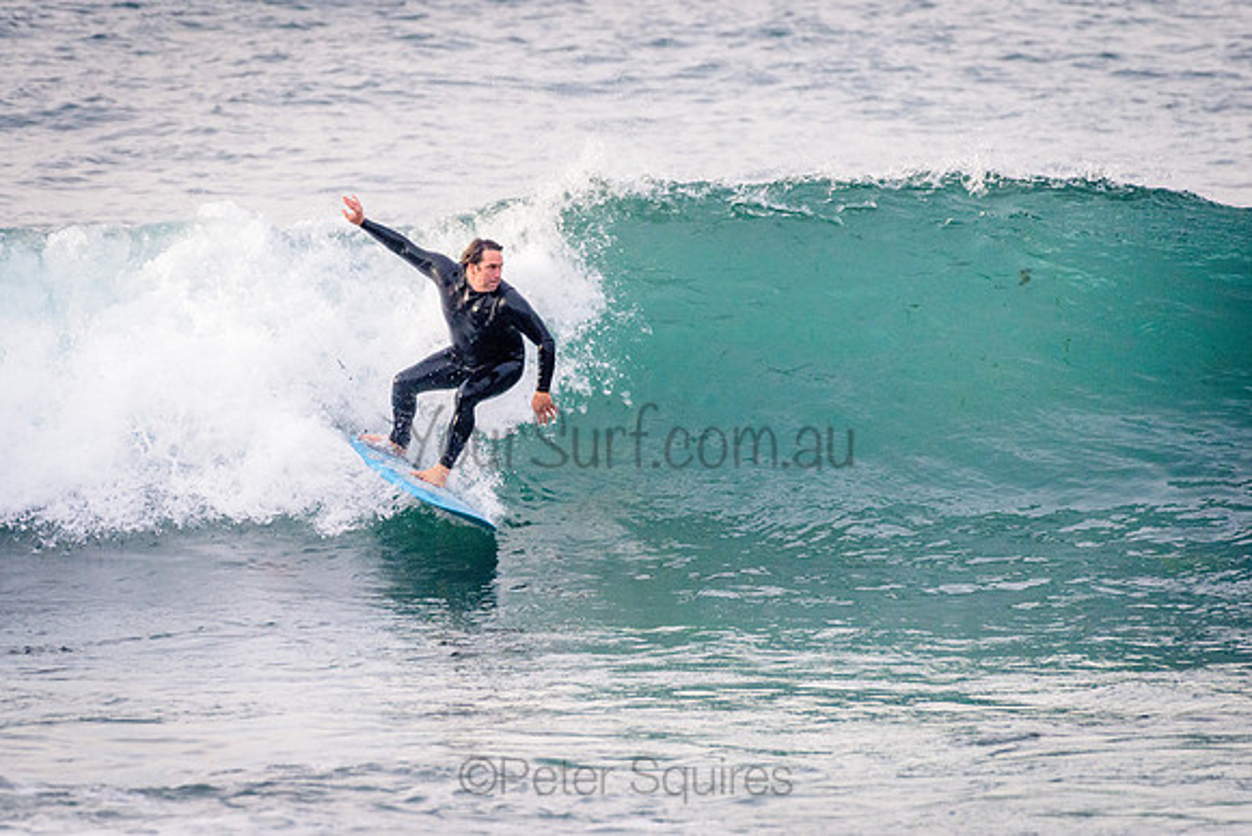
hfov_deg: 3.4
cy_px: 367
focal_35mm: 612
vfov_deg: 2.2
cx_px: 495
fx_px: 21302
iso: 900
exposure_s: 1/2000
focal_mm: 500
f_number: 5.6
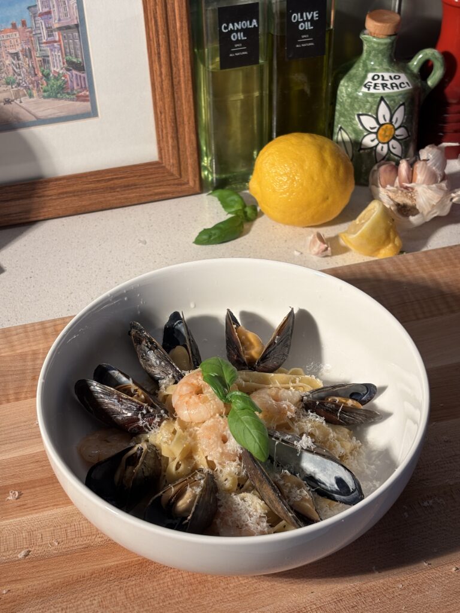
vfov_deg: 36.8
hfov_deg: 28.0
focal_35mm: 52
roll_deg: +1.6
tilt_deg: -40.3
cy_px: 306
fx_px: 921
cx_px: 230
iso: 32
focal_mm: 5.96
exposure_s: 1/287
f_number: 1.6
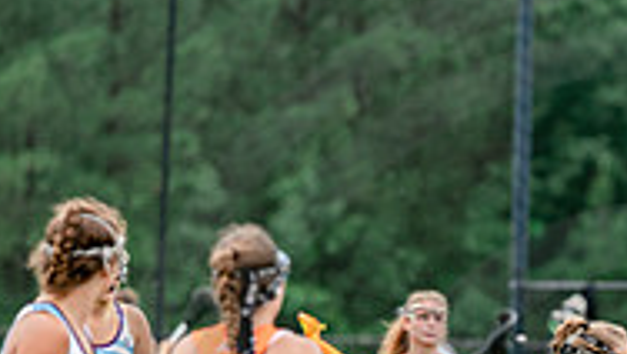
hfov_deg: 3.3
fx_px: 10763
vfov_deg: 1.9
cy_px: 539
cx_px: 674
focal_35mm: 647
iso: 250
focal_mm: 200
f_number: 3.2
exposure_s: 1/640
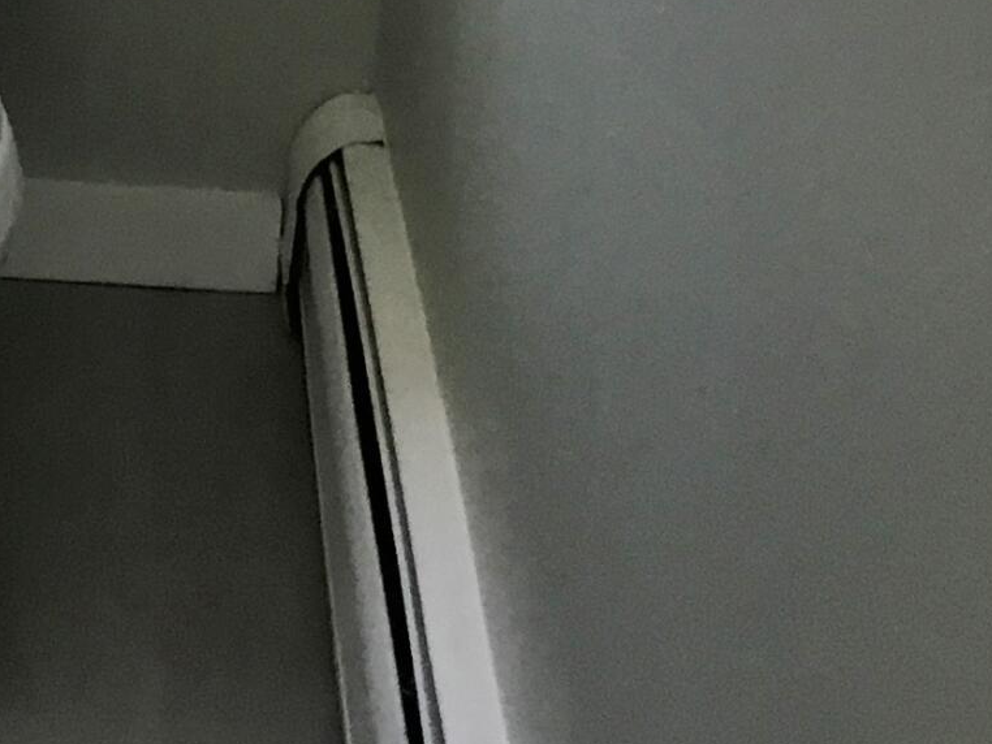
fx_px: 3497
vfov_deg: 11.5
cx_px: -122
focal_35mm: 122
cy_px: -470
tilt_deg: -14.2
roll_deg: -1.7
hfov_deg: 15.7
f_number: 2.4
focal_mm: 3.3
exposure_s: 1/30
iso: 32
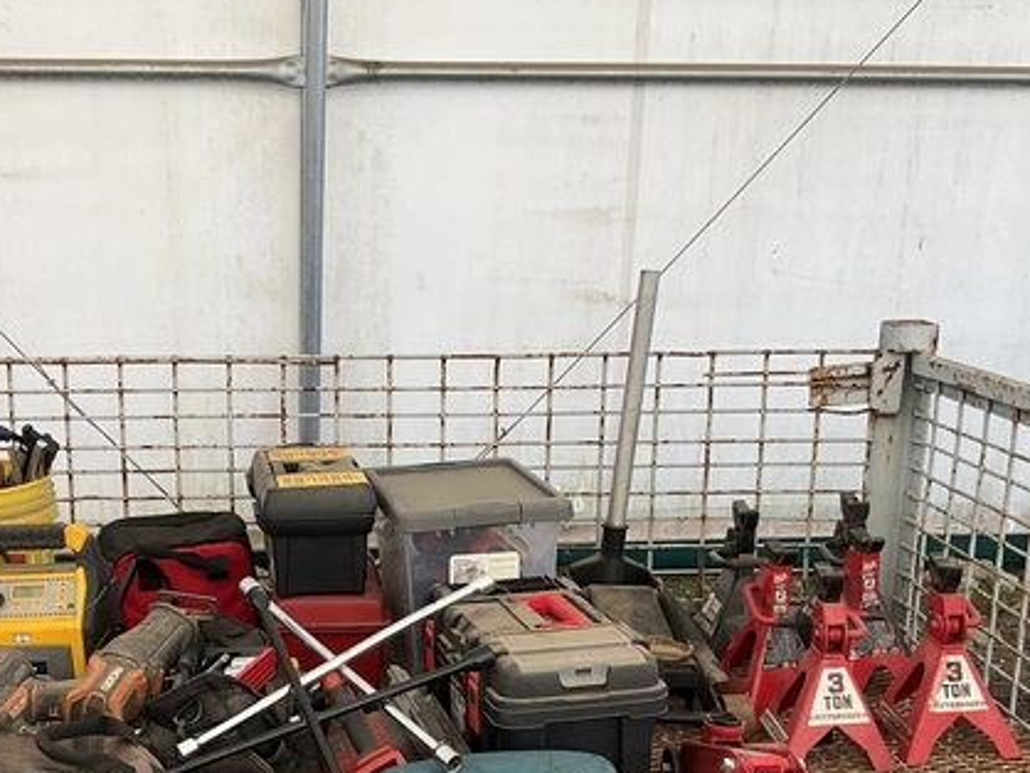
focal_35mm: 52
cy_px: 656
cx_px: 335
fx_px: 1548
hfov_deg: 36.4
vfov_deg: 27.3
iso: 20
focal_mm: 3
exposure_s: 1/122
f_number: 1.8
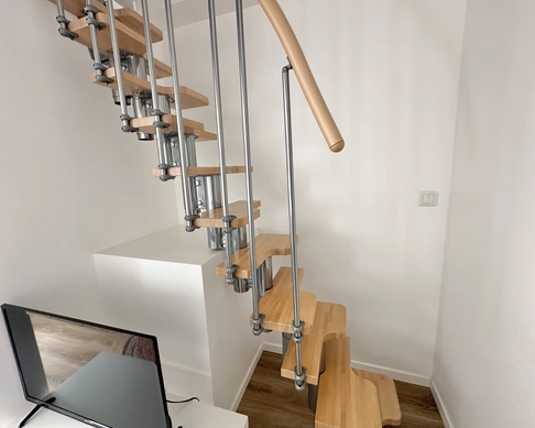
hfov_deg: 96.8
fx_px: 238
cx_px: 263
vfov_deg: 84.1
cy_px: 212
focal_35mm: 15
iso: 200
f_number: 2.2
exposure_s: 1/99
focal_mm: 2.22
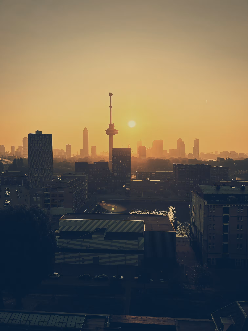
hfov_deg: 53.1
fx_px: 248
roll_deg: +0.4
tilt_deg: -3.4
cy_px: 166
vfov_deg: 67.3
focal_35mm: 26
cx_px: 124
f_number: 1.5
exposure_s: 1/6993
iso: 50
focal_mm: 5.7
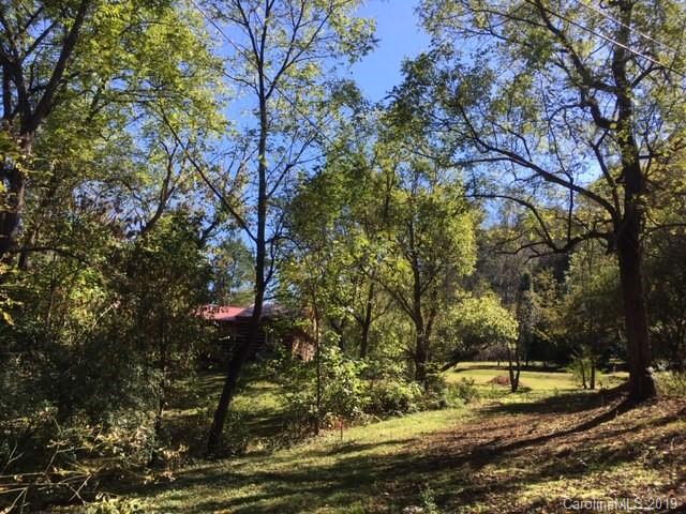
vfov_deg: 48.2
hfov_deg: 61.7
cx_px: 343
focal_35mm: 29
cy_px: 257
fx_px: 575
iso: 25
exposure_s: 1/732
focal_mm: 4.15
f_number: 2.2
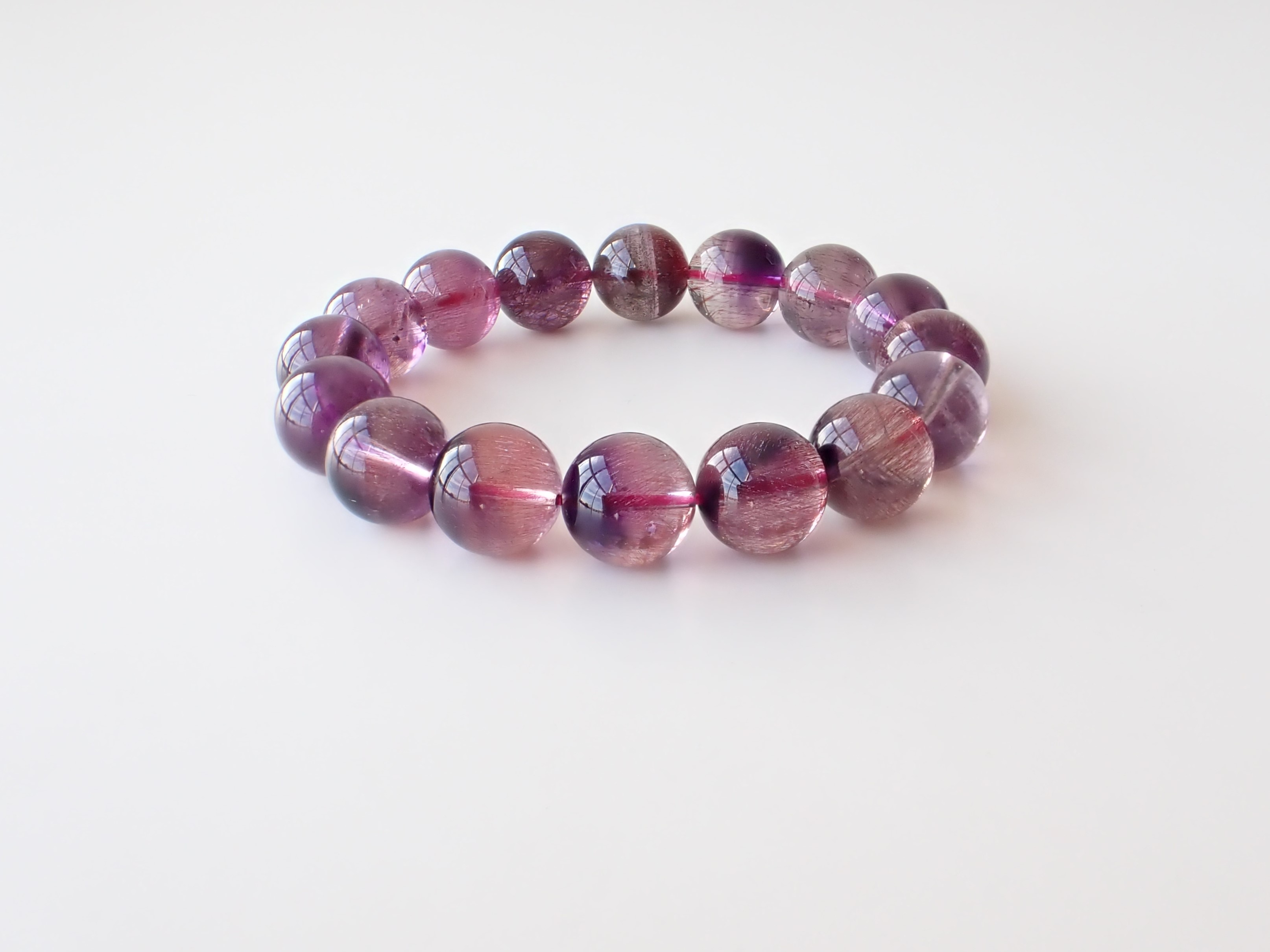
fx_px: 1101
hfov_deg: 60.0
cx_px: 635
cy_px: 476
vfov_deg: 46.8
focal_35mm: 30
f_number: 3.2
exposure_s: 1/125
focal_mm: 5.4
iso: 125
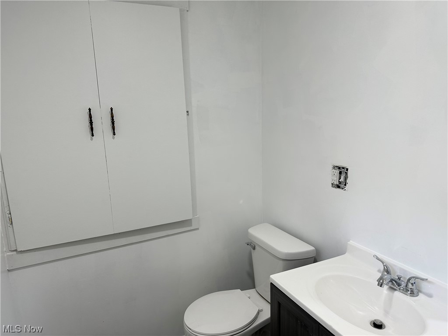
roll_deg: +1.6
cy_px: 168
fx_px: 311
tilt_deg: -9.9
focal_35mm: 24
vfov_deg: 56.8
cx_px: 224
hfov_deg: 71.6
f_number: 1.78
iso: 80
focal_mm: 6.86
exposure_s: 1/120
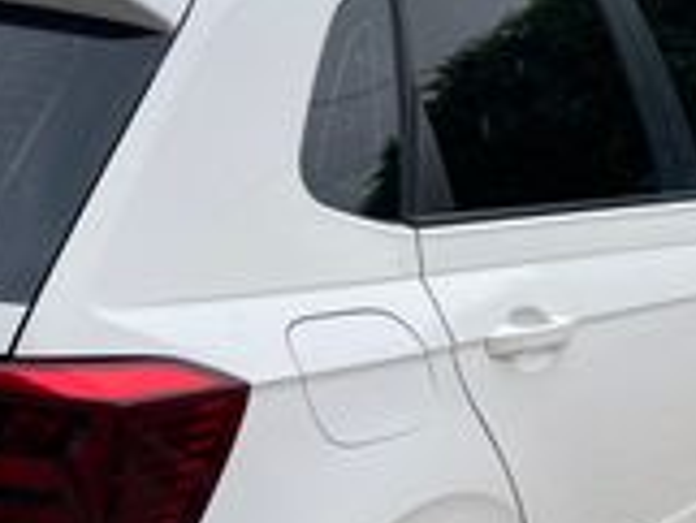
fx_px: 1529
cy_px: 411
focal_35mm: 76
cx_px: 156
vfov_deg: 19.2
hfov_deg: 25.3
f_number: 1.8
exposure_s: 1/742
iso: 32
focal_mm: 4.25
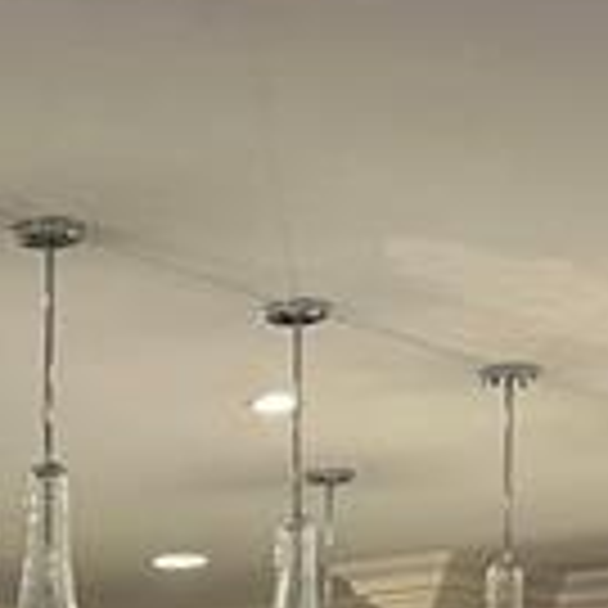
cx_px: -257
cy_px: 1230
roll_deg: +0.0
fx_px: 3199
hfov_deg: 10.5
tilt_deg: -2.5
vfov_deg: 10.0
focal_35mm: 161
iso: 160
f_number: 1.78
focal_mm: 6.86
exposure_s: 1/60
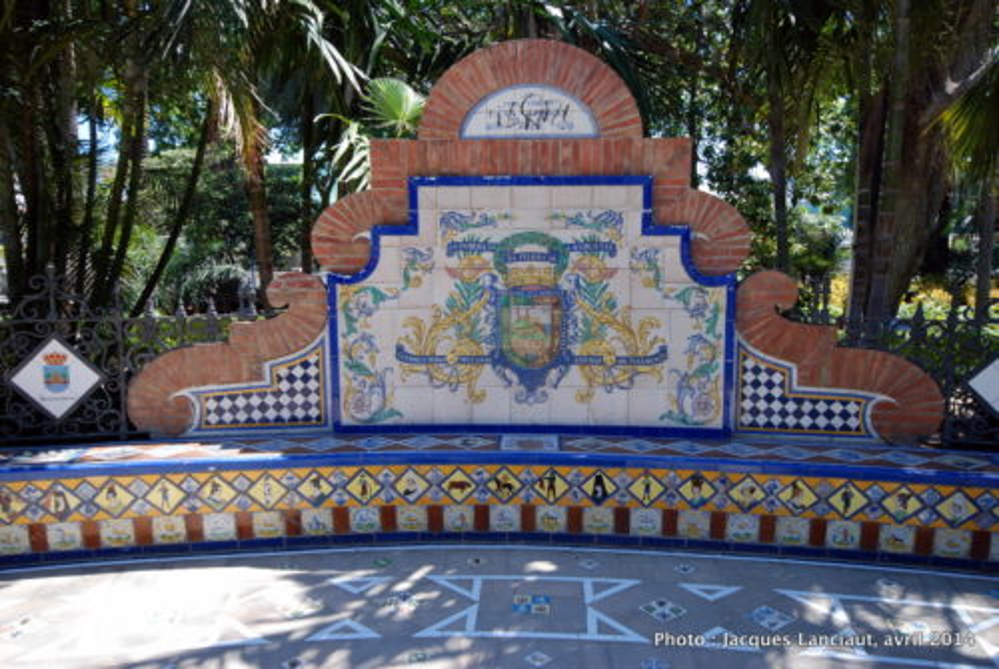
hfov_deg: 67.3
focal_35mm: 27
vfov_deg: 48.1
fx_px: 750
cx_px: 500
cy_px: 334
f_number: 5.6
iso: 140
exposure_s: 1/125
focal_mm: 18
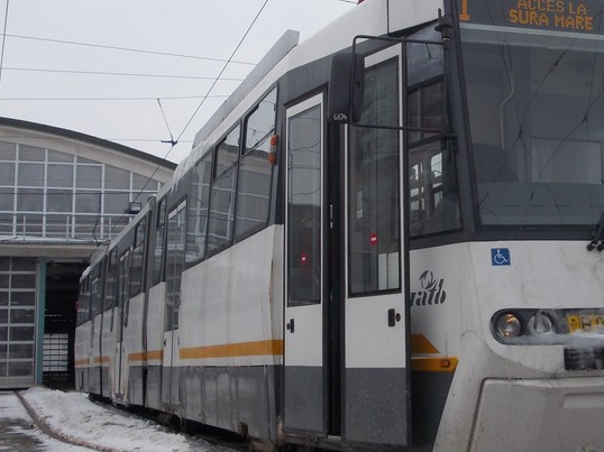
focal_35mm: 64
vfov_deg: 22.9
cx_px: 421
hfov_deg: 30.0
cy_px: 172
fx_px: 1116
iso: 80
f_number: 6.5
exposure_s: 1/250
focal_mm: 6.1
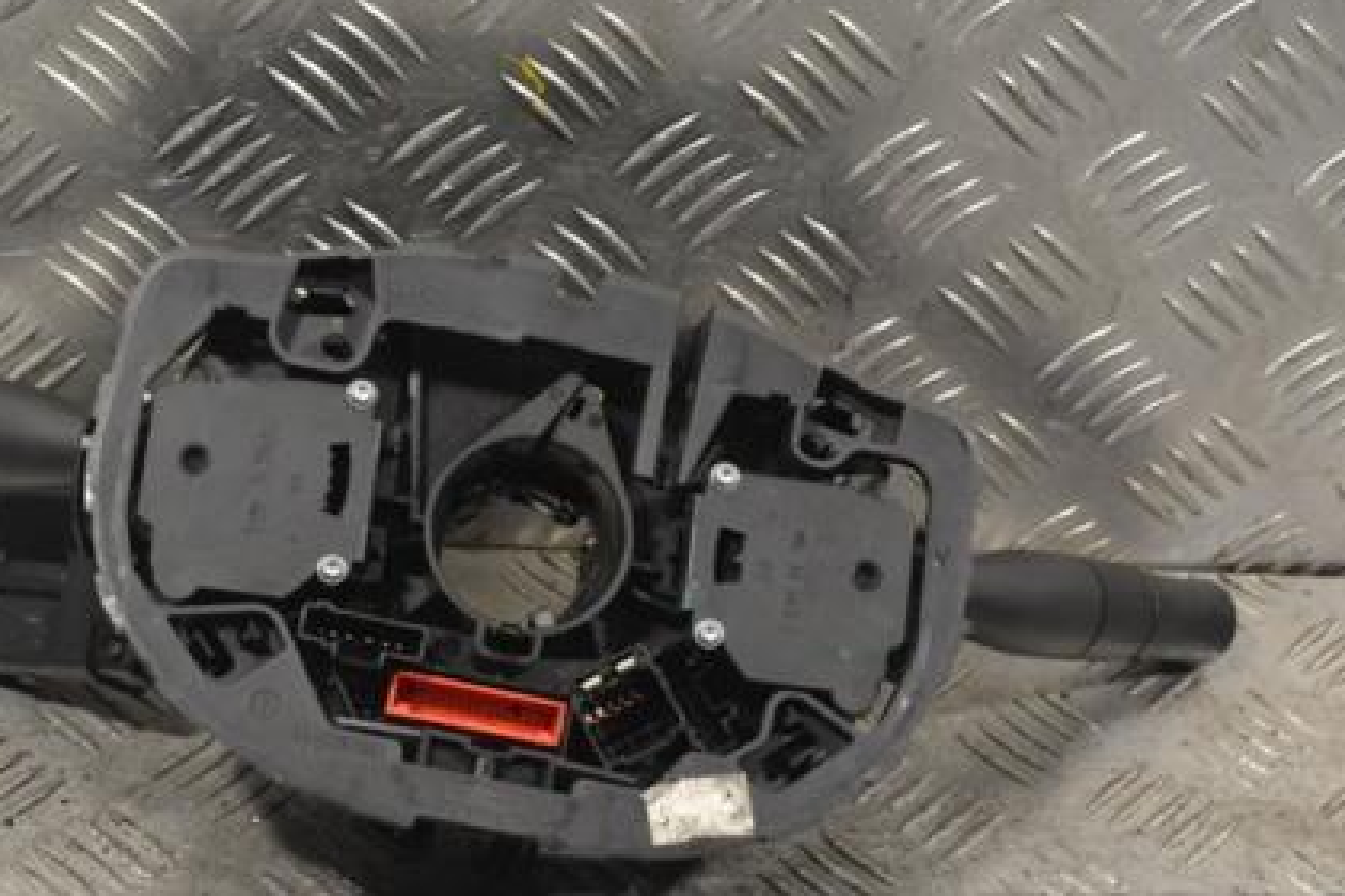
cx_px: 484
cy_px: 515
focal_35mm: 90
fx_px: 3362
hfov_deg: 22.6
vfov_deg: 15.2
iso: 3200
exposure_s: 1/320
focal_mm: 42
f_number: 9
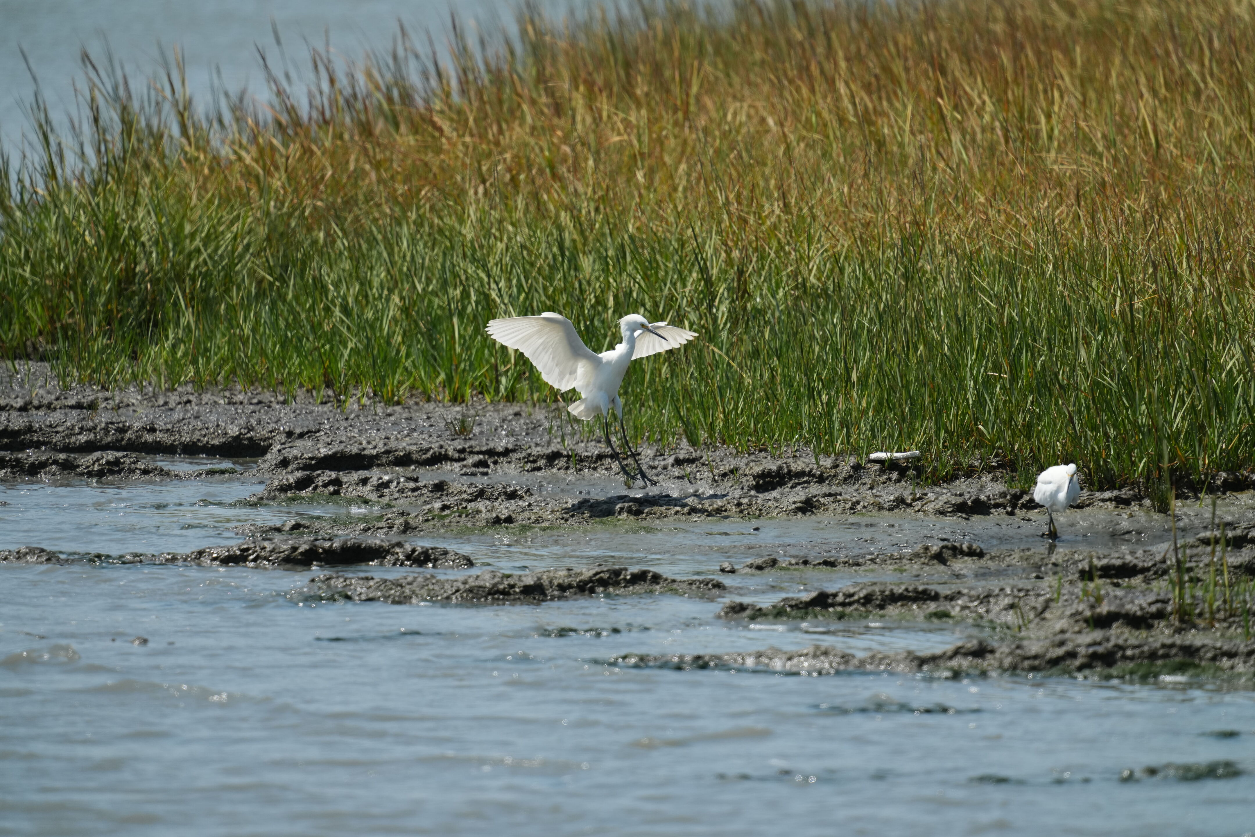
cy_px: 418
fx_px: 20915
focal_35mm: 600
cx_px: 628
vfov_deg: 2.3
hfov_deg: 3.4
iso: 500
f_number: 5.6
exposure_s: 1/2500
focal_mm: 600
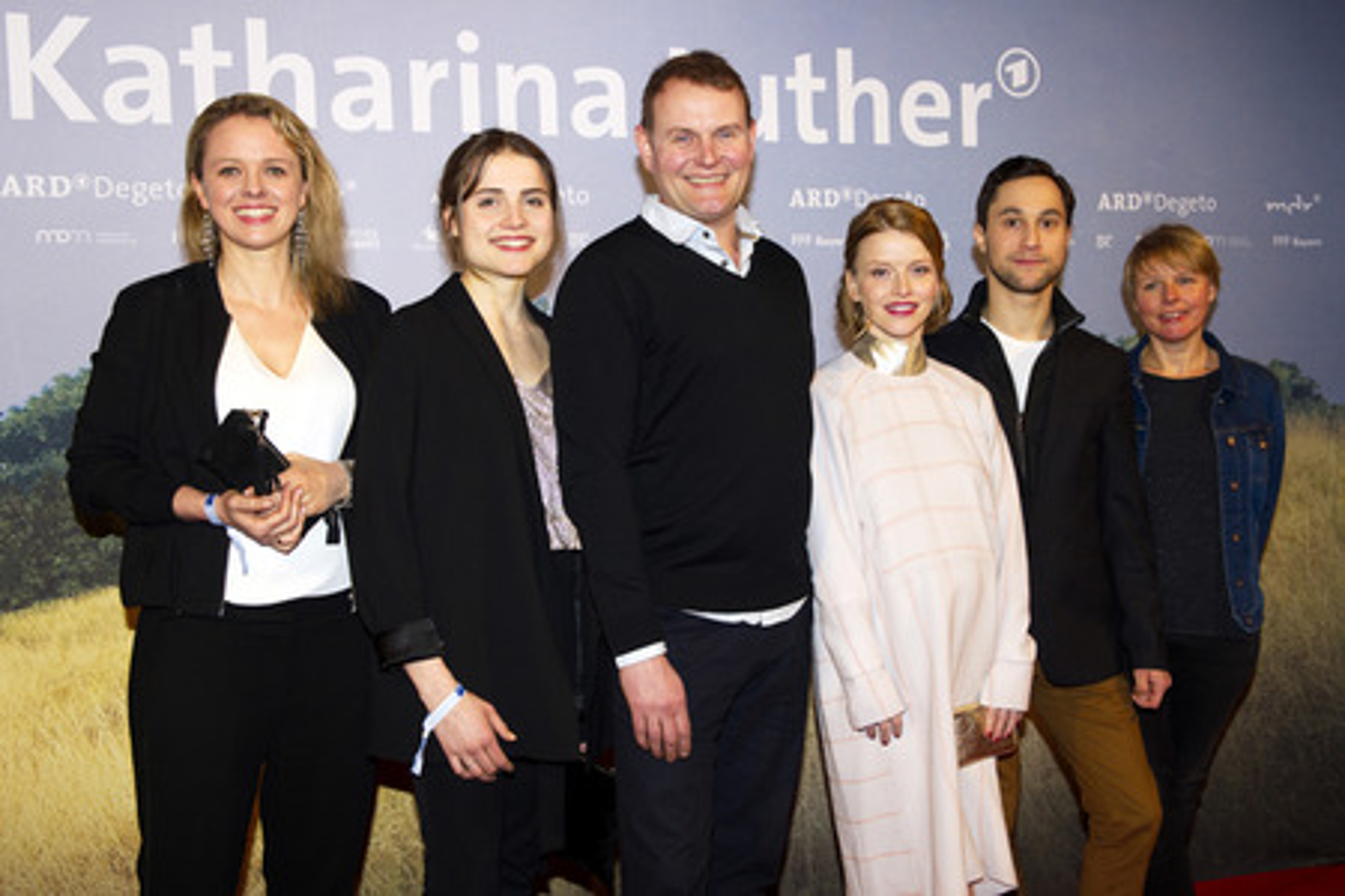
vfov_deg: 35.1
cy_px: 448
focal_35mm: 38
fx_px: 1420
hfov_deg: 50.7
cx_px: 672
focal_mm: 38
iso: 1000
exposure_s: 1/100
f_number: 5.6
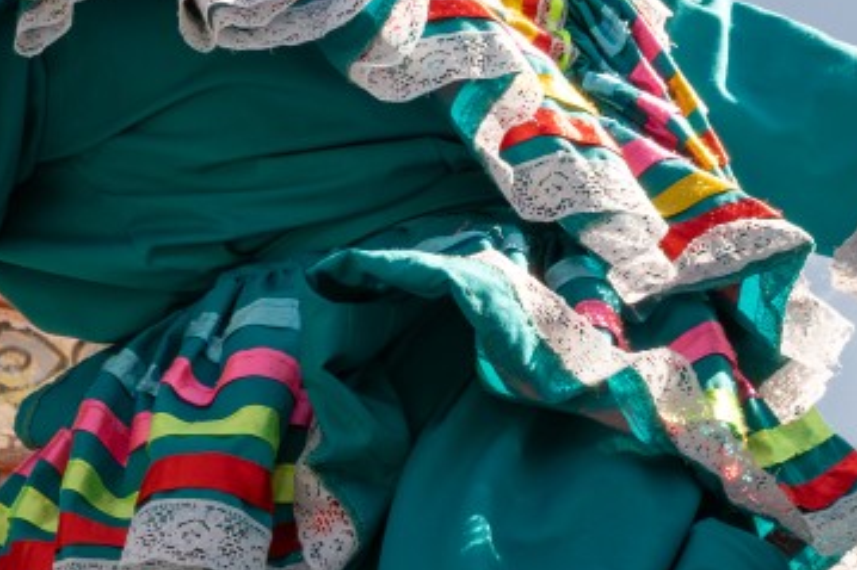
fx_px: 3117
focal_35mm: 131
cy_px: 602
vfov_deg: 10.4
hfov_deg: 15.3
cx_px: -84
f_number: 14
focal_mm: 29
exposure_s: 1/1250
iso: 800
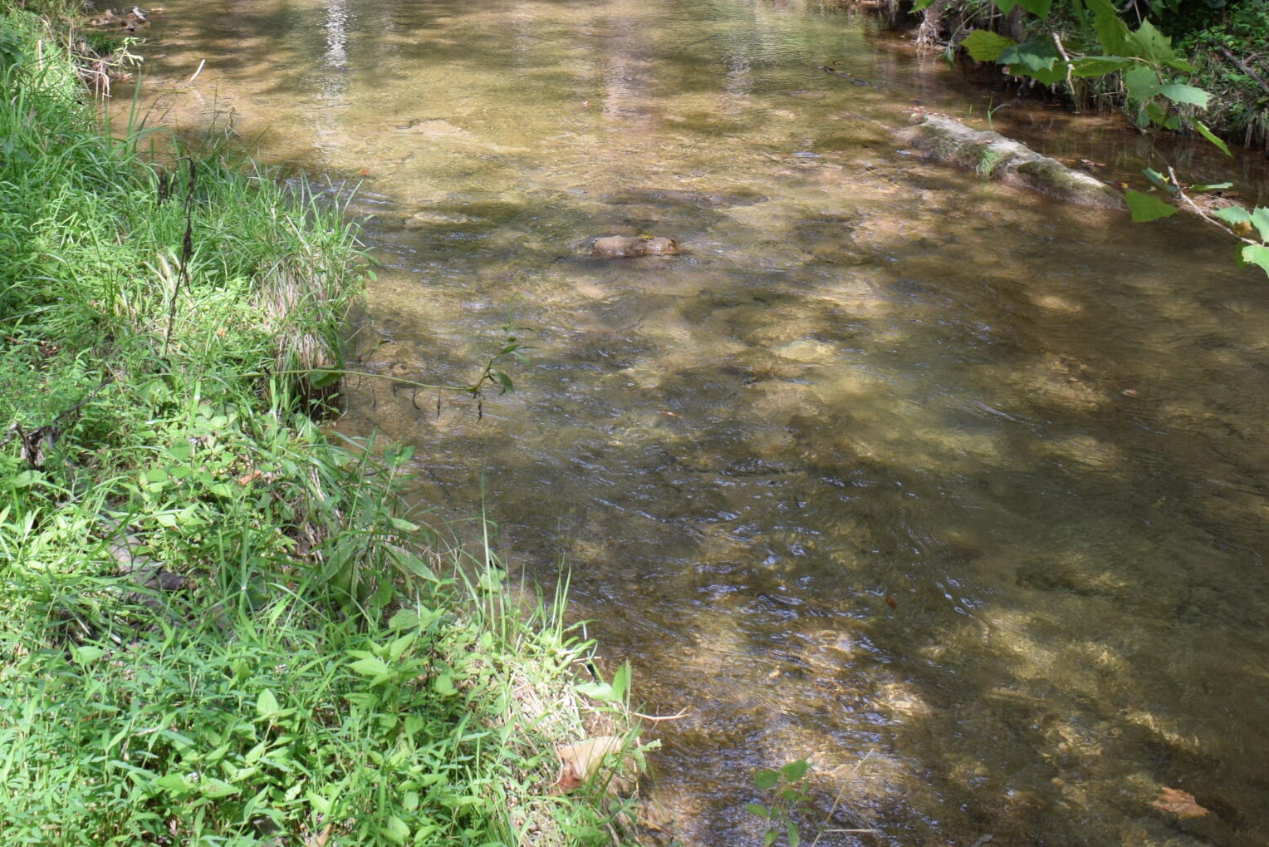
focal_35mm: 53
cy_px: 46
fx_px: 1868
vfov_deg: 24.6
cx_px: 494
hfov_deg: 37.3
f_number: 6.3
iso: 400
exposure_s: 1/160
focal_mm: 18
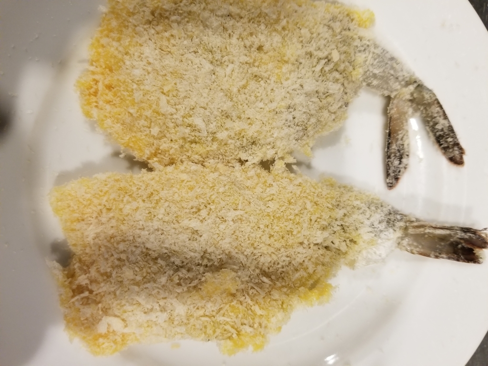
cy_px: 183
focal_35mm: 26
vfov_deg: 53.1
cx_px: 244
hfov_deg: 67.3
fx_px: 367
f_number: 1.7
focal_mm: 4.25
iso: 250
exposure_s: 1/20
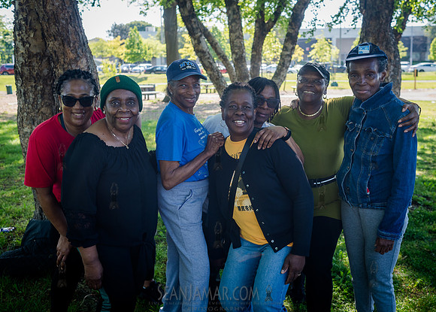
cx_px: 245
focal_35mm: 38
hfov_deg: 49.1
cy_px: 149
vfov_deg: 36.3
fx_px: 476
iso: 200
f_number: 4.5
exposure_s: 1/200
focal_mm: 35
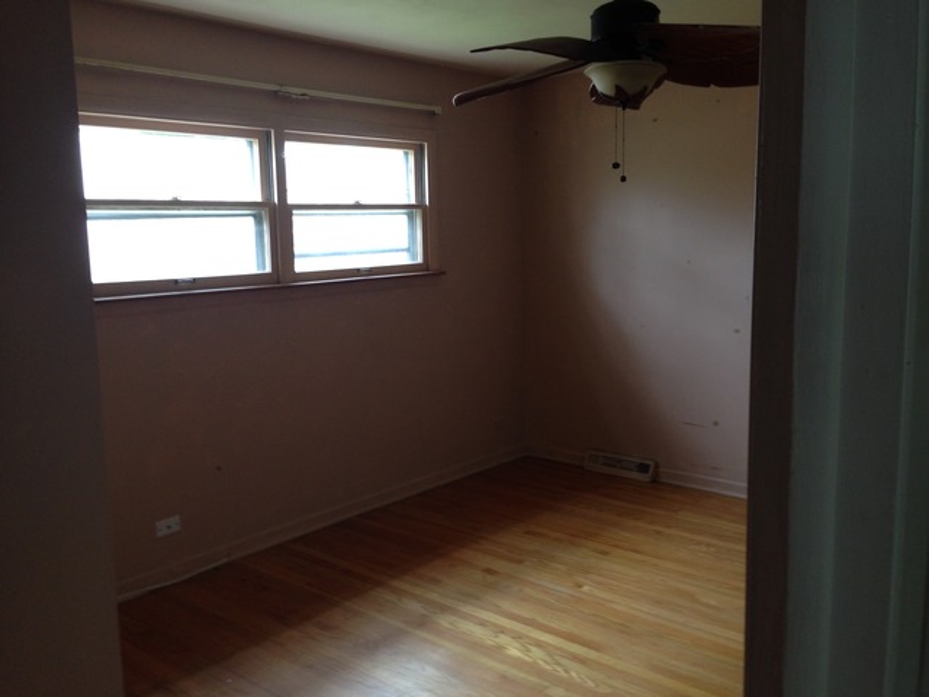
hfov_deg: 55.4
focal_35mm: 33
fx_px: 886
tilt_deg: -9.9
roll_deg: +1.2
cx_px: 464
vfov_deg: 42.9
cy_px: 348
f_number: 2.4
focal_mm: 4.12
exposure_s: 1/20
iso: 80
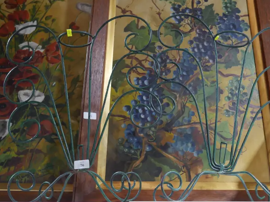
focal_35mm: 45
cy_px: 115
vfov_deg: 32.1
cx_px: 158
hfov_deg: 41.9
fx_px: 351
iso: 800
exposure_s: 1/60
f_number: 3.6
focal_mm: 16
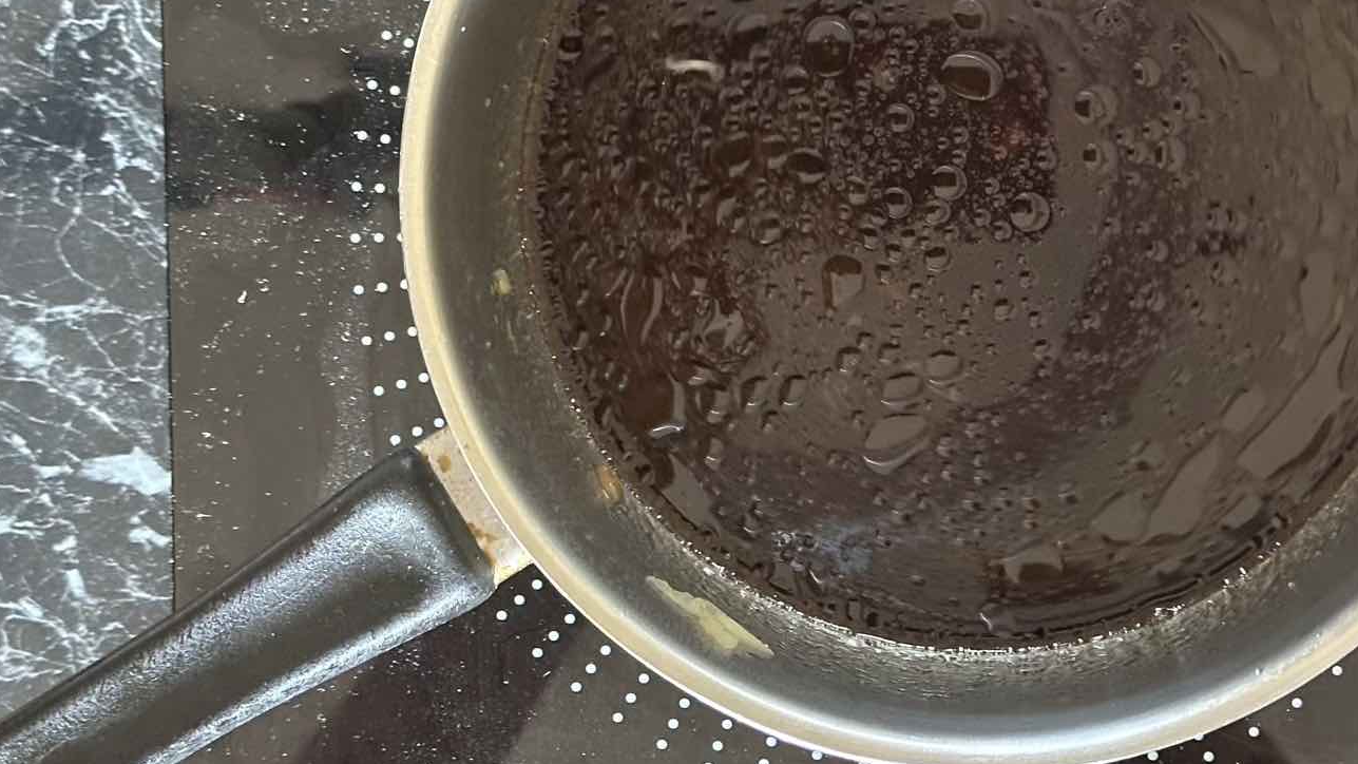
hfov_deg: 27.0
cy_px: 211
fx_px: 2809
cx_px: 923
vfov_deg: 15.4
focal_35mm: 78
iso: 640
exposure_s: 1/30
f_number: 1.78
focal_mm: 6.86
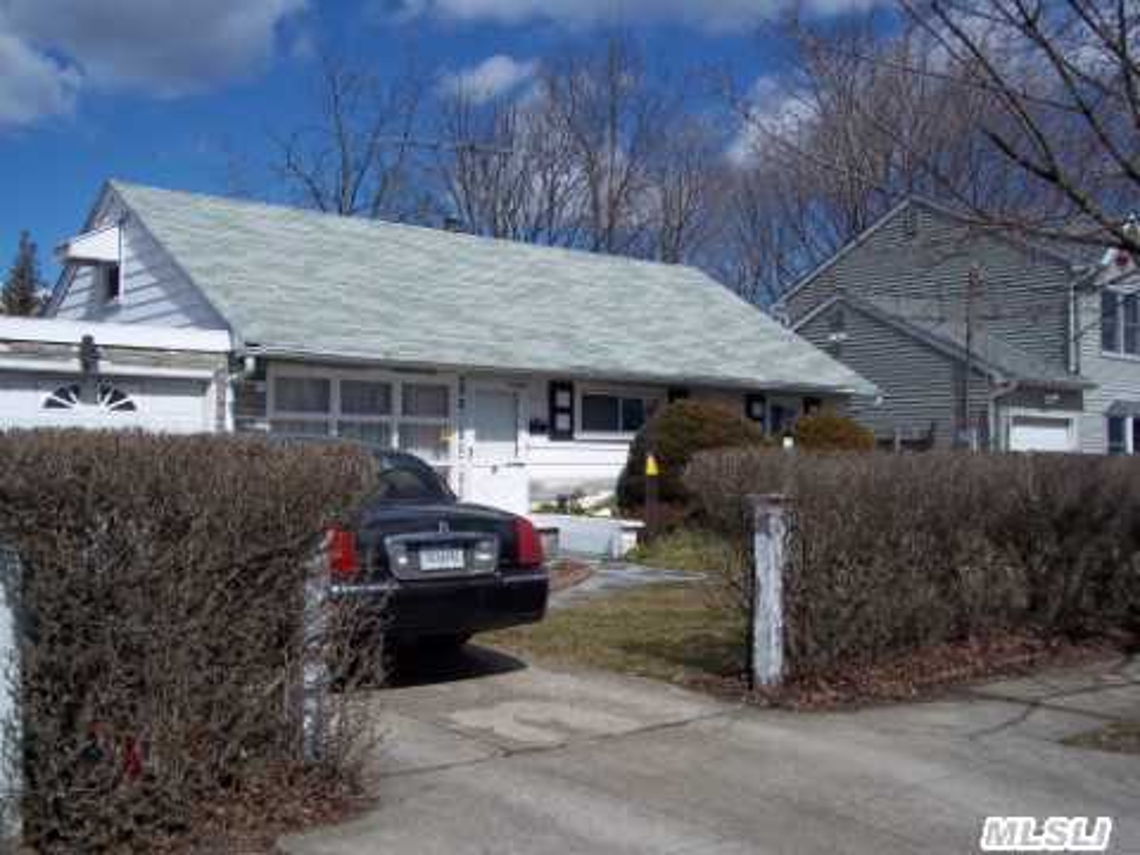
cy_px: 428
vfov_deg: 39.7
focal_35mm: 36
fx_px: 1186
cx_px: 570
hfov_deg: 51.4
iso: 80
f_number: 8
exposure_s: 1/400
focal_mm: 6.5
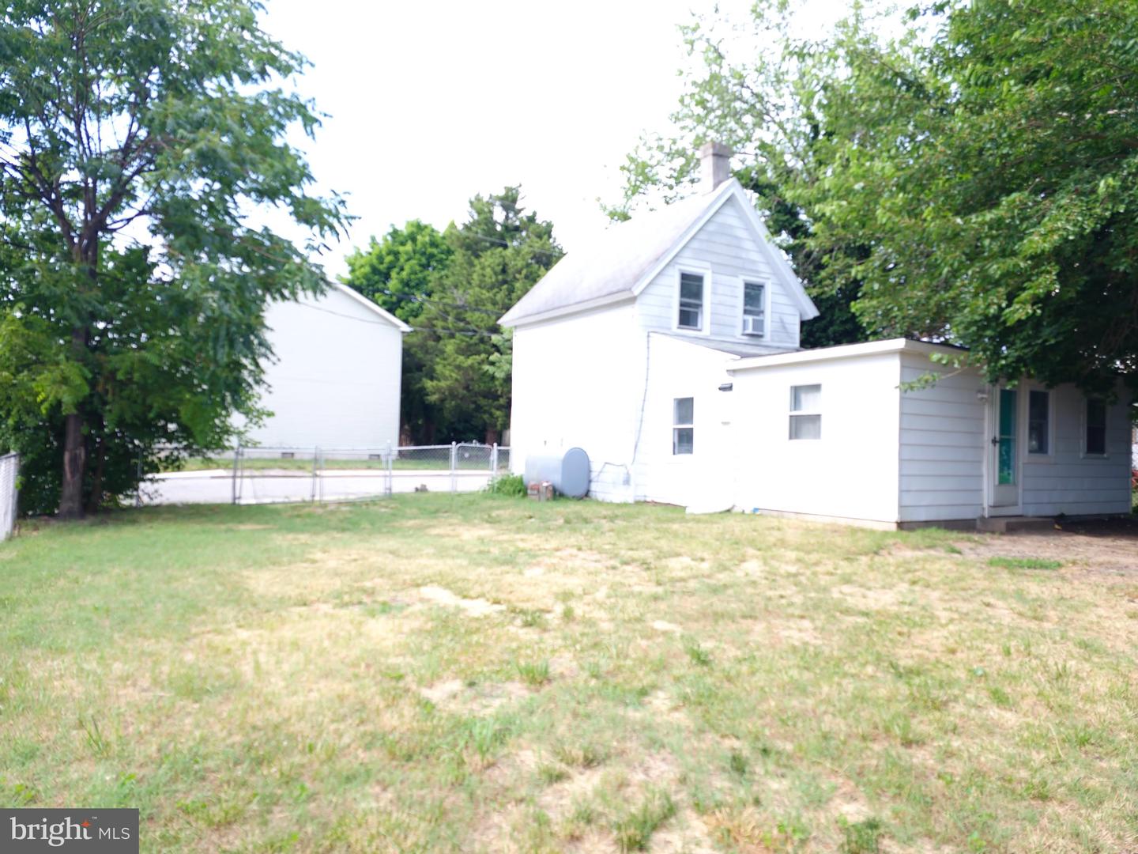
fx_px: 756
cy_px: 427
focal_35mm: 23
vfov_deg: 58.9
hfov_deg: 73.9
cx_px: 569
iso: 50
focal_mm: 6.3
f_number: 1.7
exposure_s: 1/350
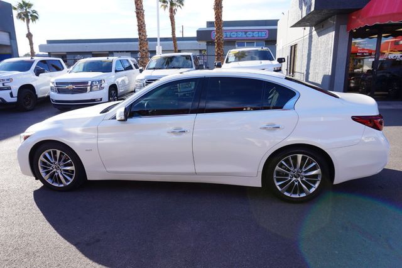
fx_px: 268
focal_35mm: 24
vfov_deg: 53.1
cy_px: 134
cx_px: 201
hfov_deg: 73.8
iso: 100
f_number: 9
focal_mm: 16
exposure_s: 1/80
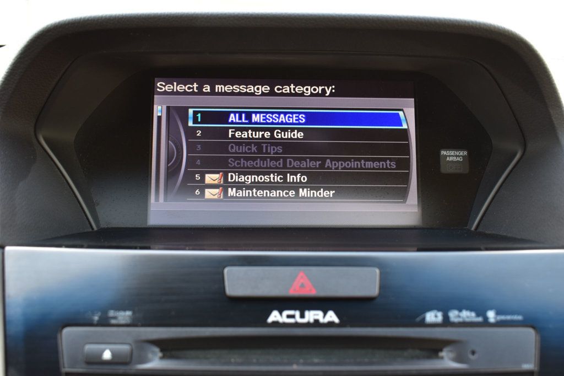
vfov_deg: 30.8
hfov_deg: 45.0
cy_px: 188
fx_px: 681
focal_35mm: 44
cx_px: 282
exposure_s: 1/20
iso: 400
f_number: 6.3
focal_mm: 29
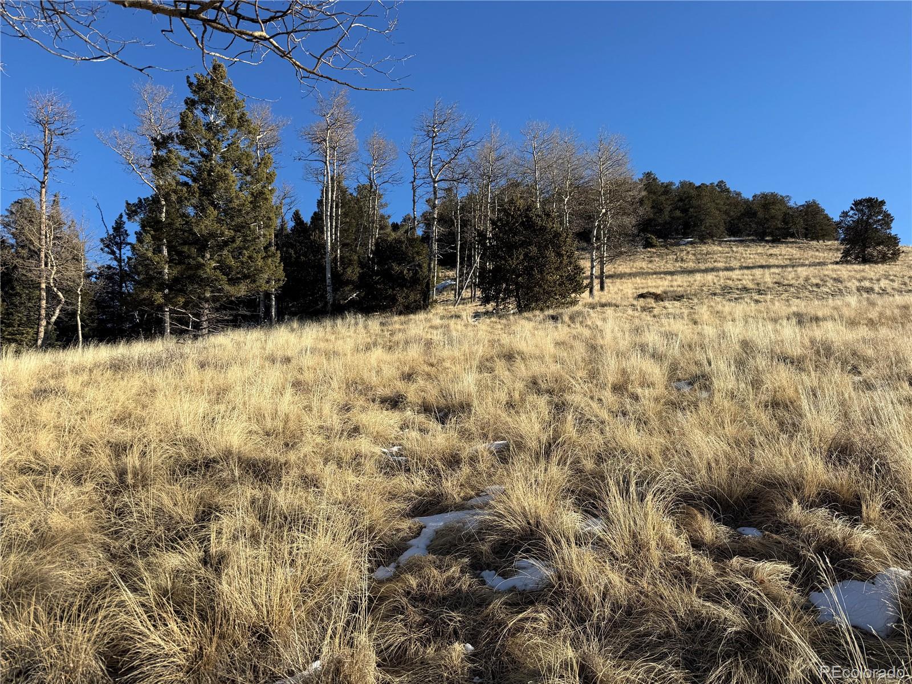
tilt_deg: +9.6
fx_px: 632
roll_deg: +2.2
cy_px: 342
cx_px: 456
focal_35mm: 24
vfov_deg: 56.8
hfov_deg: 71.6
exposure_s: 1/2445
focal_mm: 6.76
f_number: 1.78
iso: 80
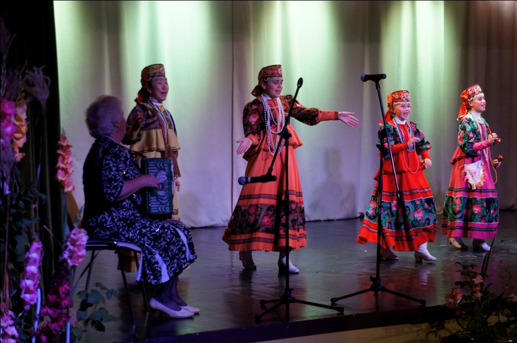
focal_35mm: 82
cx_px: 258
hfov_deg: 24.6
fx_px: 1183
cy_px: 172
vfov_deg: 16.5
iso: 1000
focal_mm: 55
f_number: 5.6
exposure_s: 1/160
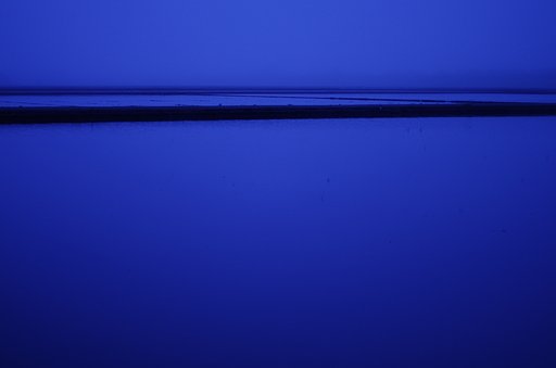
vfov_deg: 21.1
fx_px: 986
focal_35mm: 64
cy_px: 184
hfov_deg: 31.5
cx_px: 278
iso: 200
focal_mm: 43
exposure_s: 1/250
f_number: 1.9
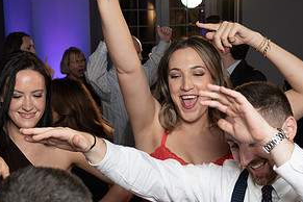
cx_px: 116
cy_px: 152
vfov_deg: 18.6
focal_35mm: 73
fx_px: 614
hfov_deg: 27.6
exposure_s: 1/200
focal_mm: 33
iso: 2000
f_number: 5
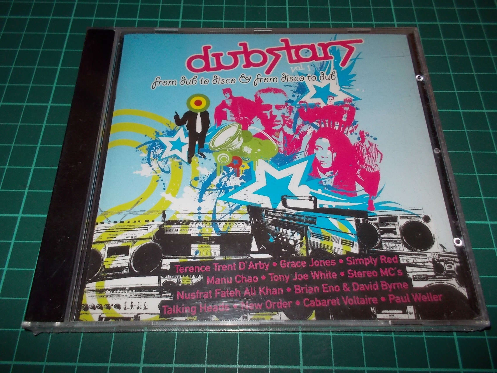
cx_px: 248
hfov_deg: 61.7
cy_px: 186
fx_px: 416
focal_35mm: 29
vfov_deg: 48.2
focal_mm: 4.1
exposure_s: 1/30
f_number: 3.3
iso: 200
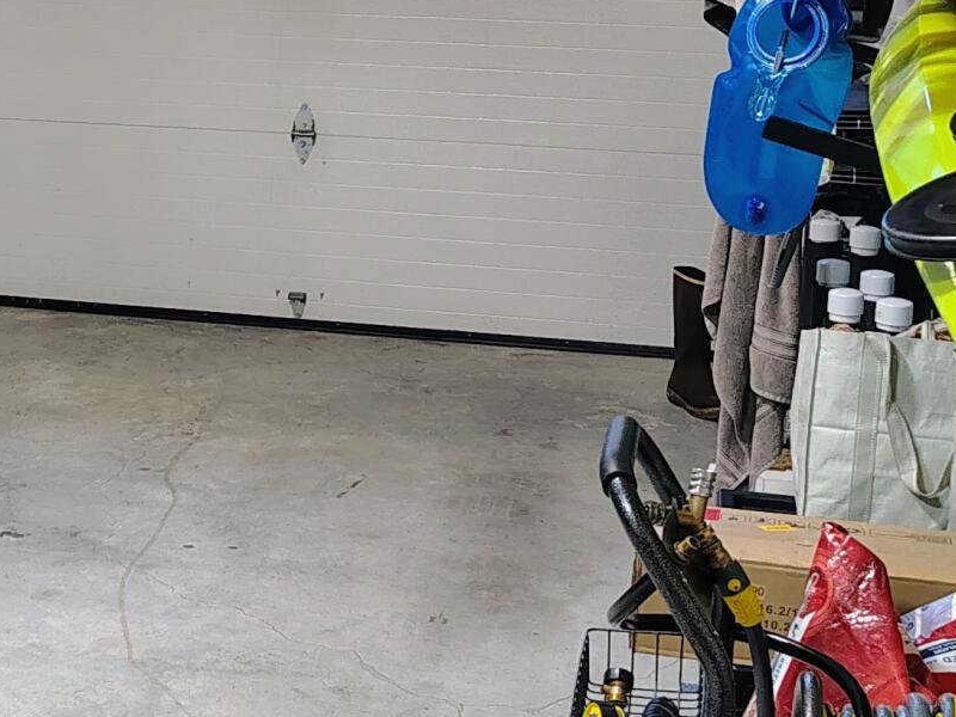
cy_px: 237
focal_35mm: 90
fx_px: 2486
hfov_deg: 20.8
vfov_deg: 16.4
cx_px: -85
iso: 614
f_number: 1.8
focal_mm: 5.56
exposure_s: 1/120
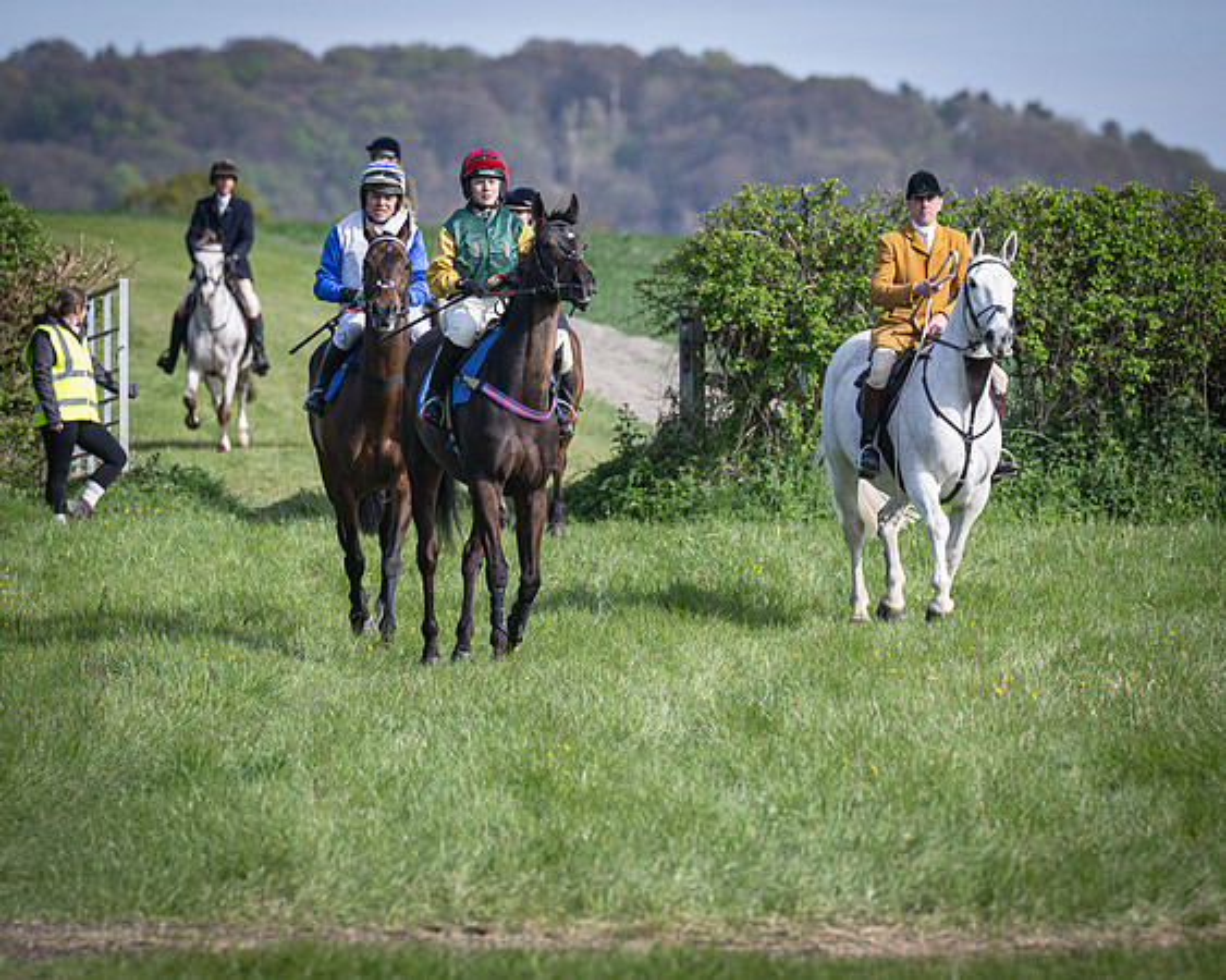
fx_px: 14525
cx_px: 480
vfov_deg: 3.9
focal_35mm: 400
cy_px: 572
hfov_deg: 4.8
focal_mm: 200
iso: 400
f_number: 4
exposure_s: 1/2500
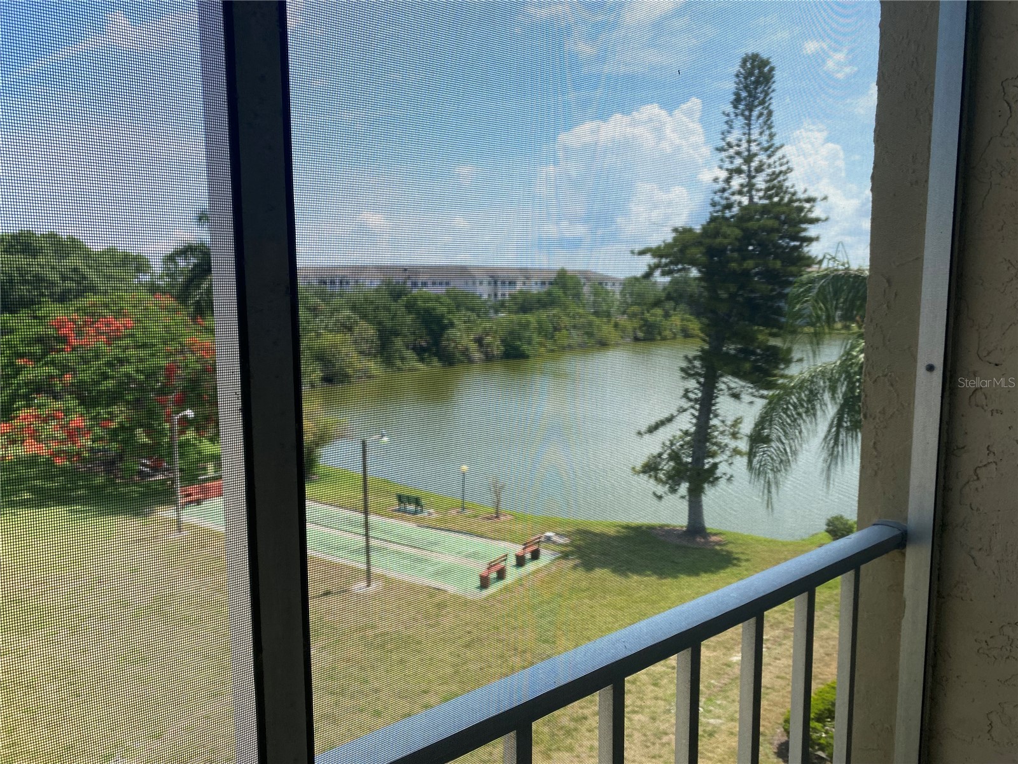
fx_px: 765
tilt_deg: -4.2
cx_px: 509
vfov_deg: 53.1
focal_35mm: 26
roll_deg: -0.1
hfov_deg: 67.3
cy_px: 382
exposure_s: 1/1608
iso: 32
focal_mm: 4.25
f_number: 1.8
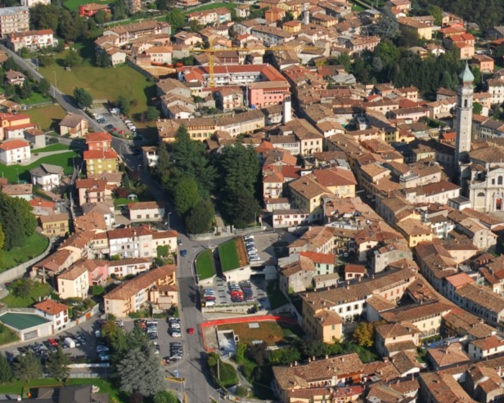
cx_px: 492
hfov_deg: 22.5
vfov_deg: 18.7
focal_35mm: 82
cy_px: 204
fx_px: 1223
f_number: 7.1
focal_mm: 28
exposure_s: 1/320
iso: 100
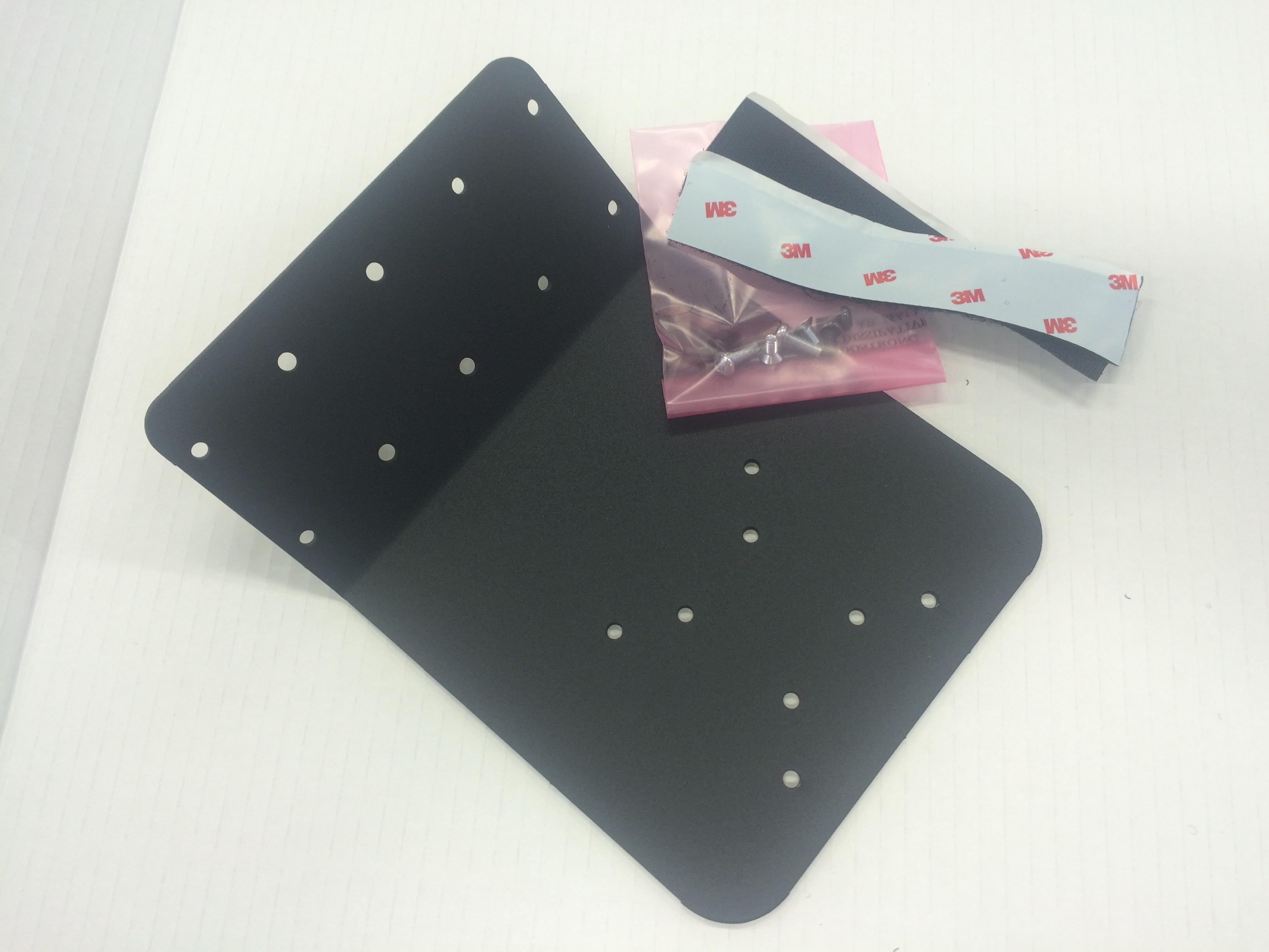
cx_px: 634
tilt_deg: -72.6
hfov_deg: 61.7
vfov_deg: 48.2
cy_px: 476
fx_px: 1063
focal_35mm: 29
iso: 40
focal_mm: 4.15
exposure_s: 1/60
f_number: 2.2
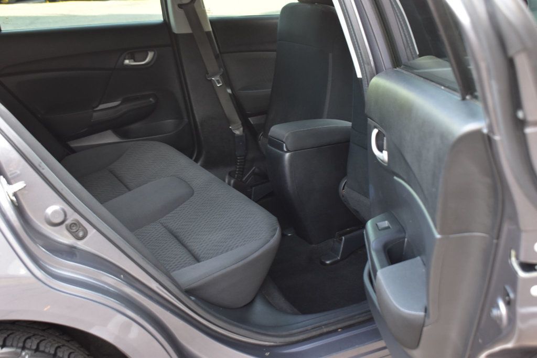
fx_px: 716
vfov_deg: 28.1
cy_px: 179
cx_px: 268
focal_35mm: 48
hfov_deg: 41.1
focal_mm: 32
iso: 400
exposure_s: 1/15
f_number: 6.3
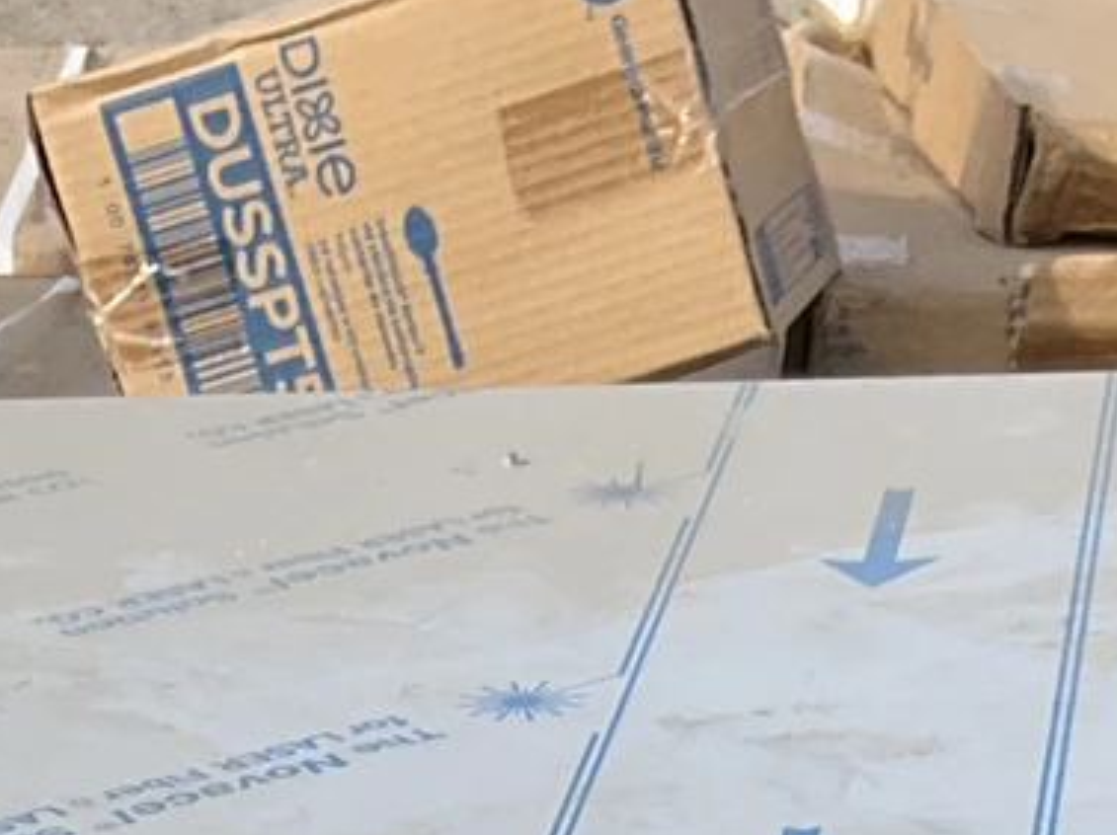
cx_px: 767
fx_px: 4965
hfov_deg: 12.8
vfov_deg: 8.7
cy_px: 2049
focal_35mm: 154
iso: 25
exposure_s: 1/962
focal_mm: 3
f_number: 1.8
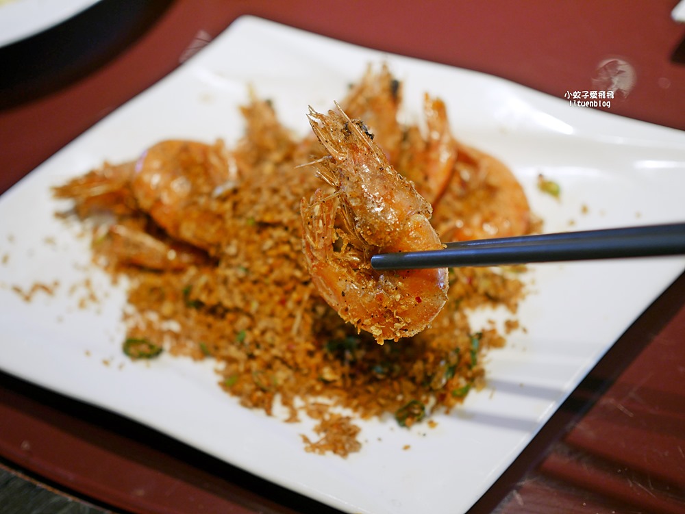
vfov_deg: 29.1
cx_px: 342
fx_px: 990
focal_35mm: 50
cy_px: 257
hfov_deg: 38.2
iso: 200
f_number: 1.8
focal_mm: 25
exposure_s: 1/200
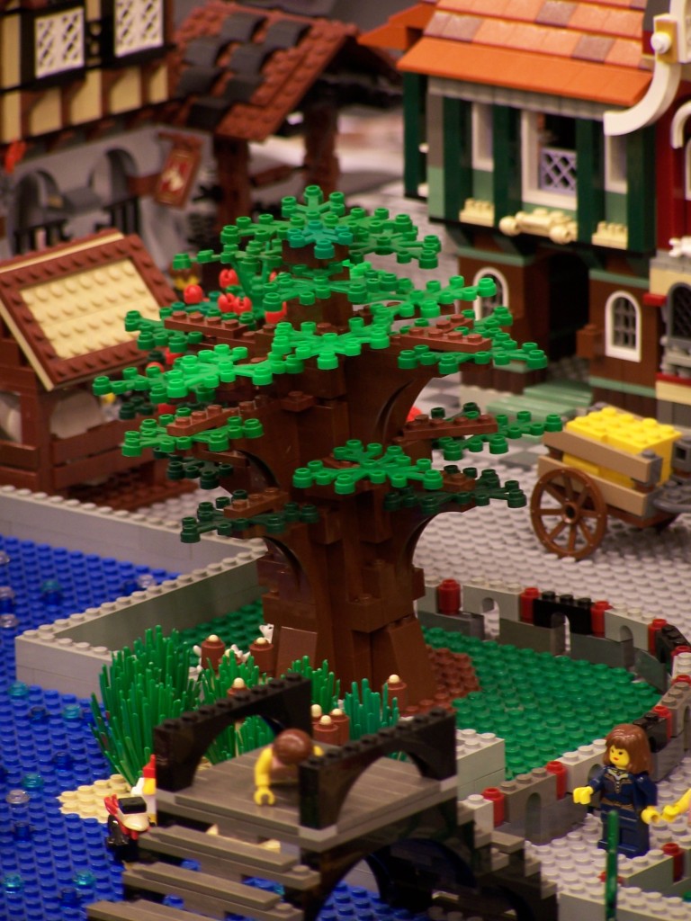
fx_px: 7133
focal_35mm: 268
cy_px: 460
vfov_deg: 7.4
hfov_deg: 5.5
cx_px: 346
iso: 80
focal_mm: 44.4
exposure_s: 1/2
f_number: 3.6
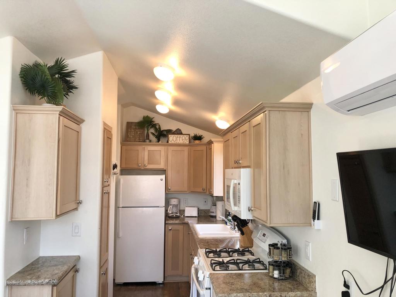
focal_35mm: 28
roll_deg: -0.6
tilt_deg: +1.2
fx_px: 320
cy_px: 148
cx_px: 198
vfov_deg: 49.7
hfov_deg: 63.4
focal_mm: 4
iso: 50
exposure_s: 1/120
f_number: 1.8
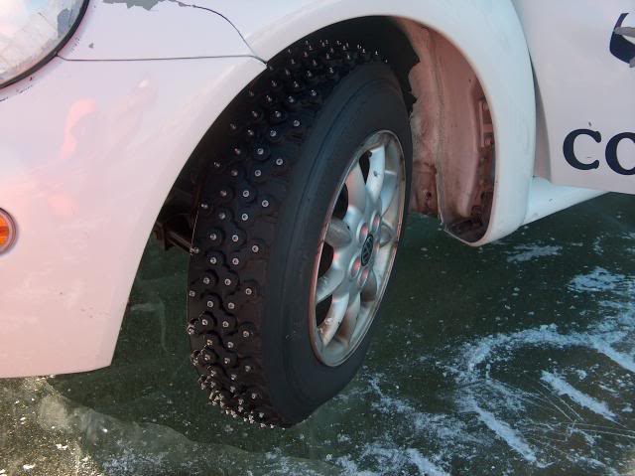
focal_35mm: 52
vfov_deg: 28.0
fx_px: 953
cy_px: 238
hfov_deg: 36.8
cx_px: 318
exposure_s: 1/267
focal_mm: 10.64
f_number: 2.8
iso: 200
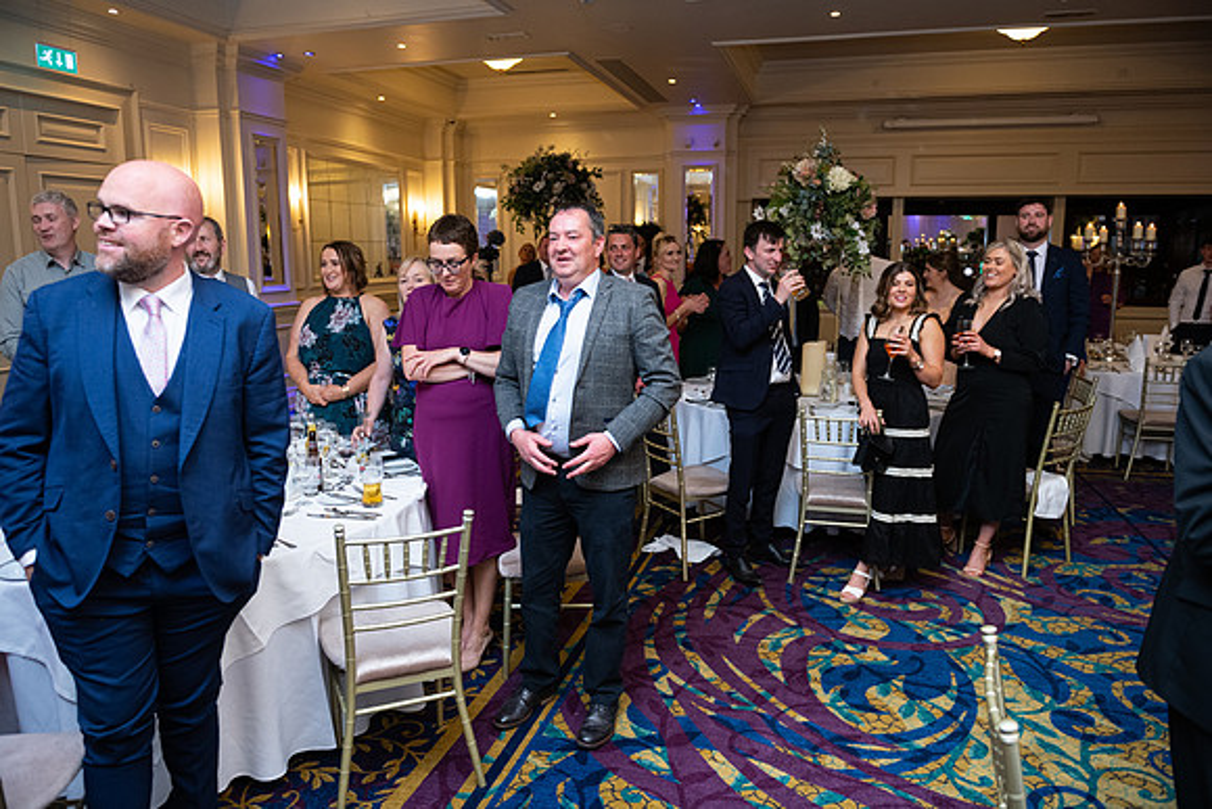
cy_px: 404
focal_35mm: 24
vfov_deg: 53.2
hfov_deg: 73.7
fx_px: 808
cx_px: 606
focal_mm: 24
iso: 800
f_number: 3.5
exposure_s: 1/160
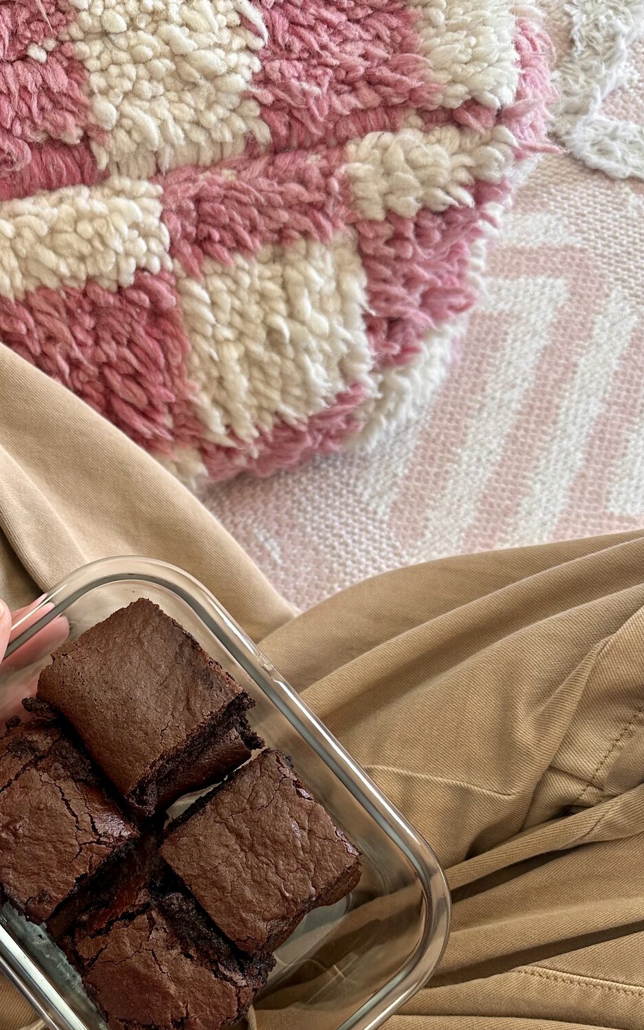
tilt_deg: -77.7
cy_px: 725
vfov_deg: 52.5
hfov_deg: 35.0
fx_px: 1011
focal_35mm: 36
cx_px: 210
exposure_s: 1/120
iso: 125
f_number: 1.78
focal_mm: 6.86
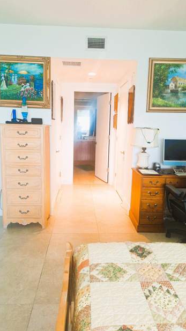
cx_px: 93
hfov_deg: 44.4
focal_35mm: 26
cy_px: 160
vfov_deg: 71.9
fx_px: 228
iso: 64
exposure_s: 1/40
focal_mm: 5.54
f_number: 1.8
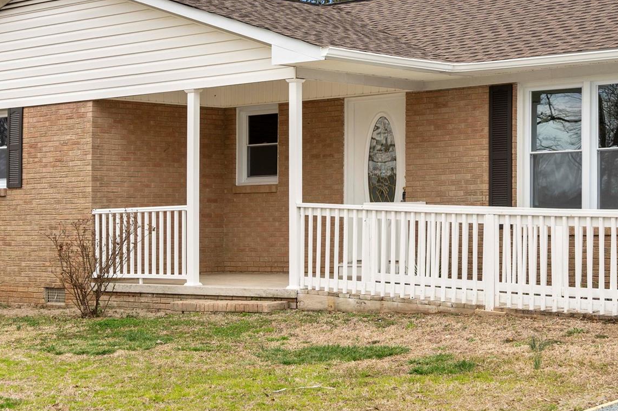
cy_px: 131
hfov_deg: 27.3
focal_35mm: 74
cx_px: 373
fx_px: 1270
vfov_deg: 18.4
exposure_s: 1/100
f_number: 5
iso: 100
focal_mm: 41
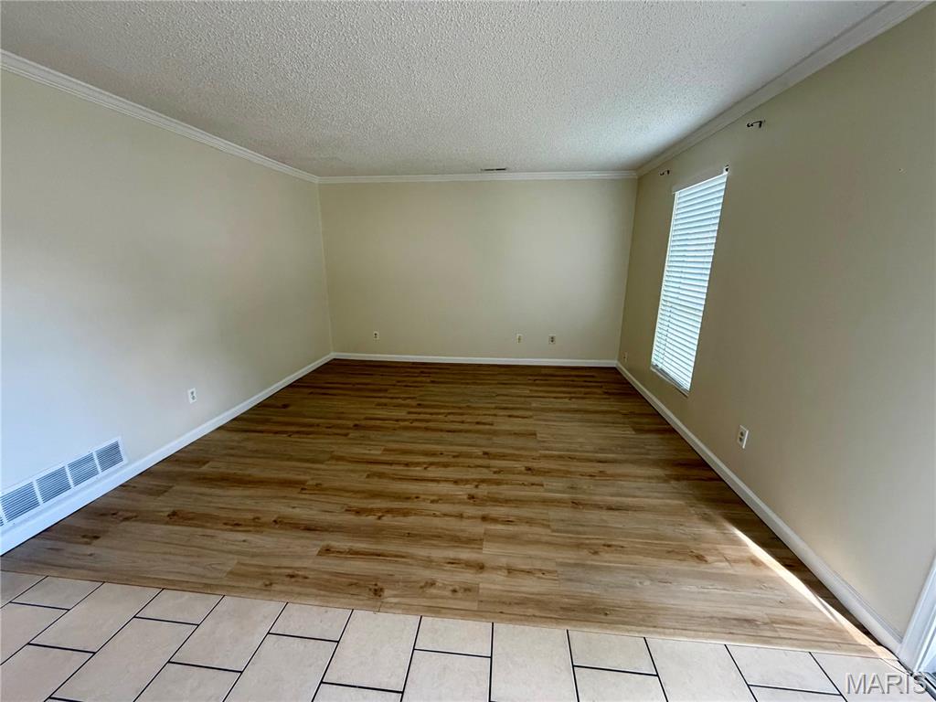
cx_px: 468
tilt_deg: -15.2
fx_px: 379
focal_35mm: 14
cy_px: 351
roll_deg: -0.2
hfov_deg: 102.1
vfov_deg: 85.7
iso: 320
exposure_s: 1/121
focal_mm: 2.22
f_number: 2.2
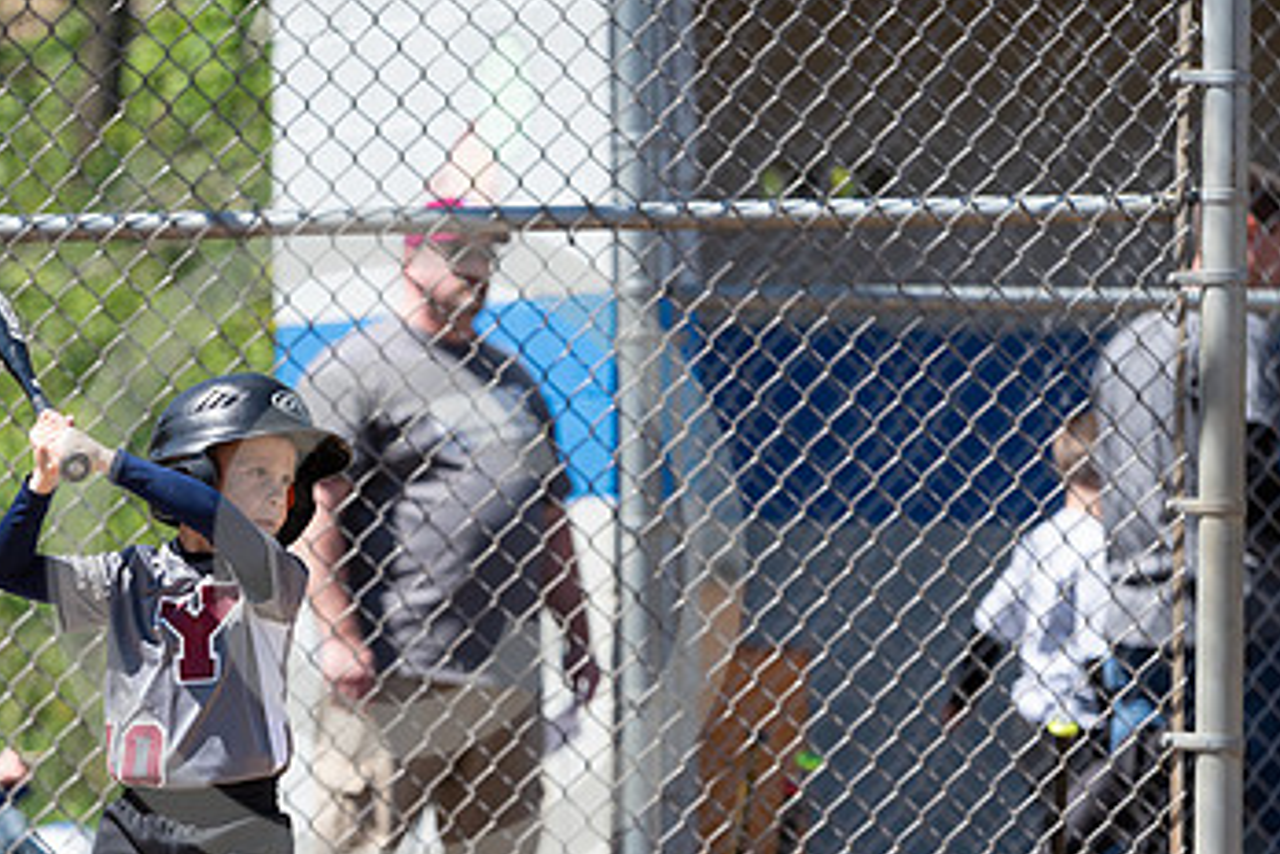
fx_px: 10381
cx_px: 360
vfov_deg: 4.7
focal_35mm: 292
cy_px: 698
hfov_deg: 7.1
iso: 200
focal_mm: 175
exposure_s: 1/2000
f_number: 3.2
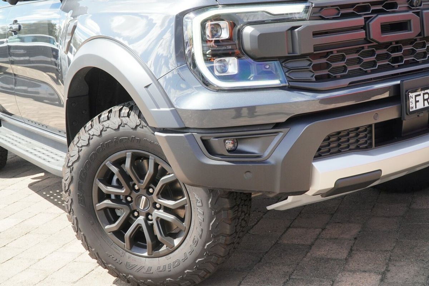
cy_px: 143
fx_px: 518
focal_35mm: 44
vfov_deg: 30.8
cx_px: 214
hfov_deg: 45.0
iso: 800
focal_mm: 29
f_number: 8
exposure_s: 1/200
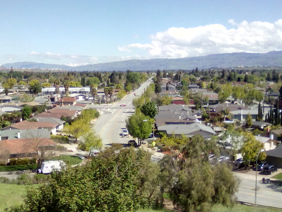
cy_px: 83
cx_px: 107
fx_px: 383
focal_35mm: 47
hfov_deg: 40.2
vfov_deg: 30.8
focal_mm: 2.9
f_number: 2.8
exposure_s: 1/1499
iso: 56
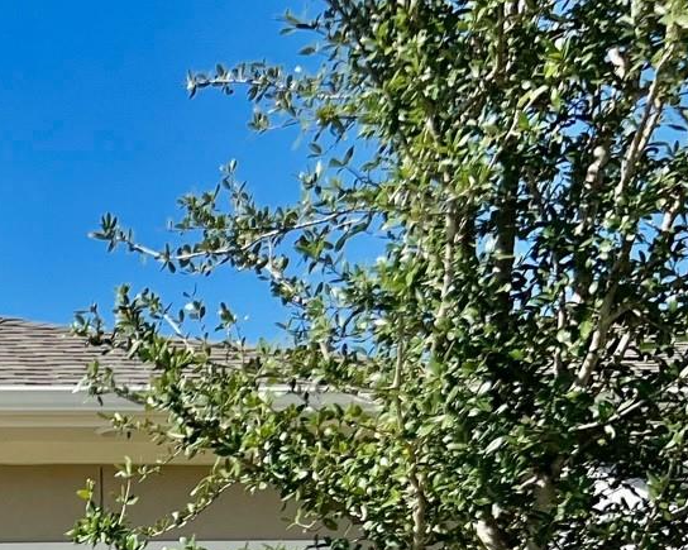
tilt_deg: +3.5
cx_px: -473
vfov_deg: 14.9
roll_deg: -0.2
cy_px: 874
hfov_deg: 17.4
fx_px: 1914
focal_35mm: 94
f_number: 1.5
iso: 50
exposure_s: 1/5076
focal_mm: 5.7
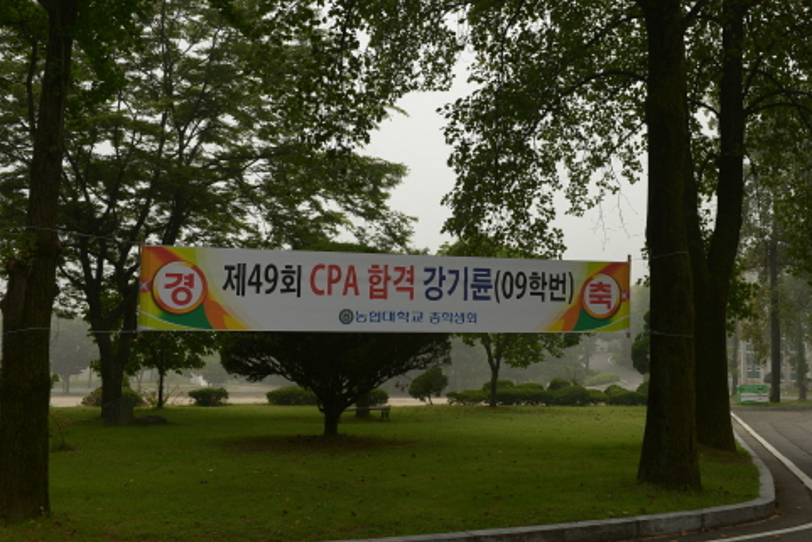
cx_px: 427
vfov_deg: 32.6
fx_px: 925
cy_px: 227
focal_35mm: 41
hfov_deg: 47.4
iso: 200
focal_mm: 34
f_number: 7.1
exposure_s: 1/125
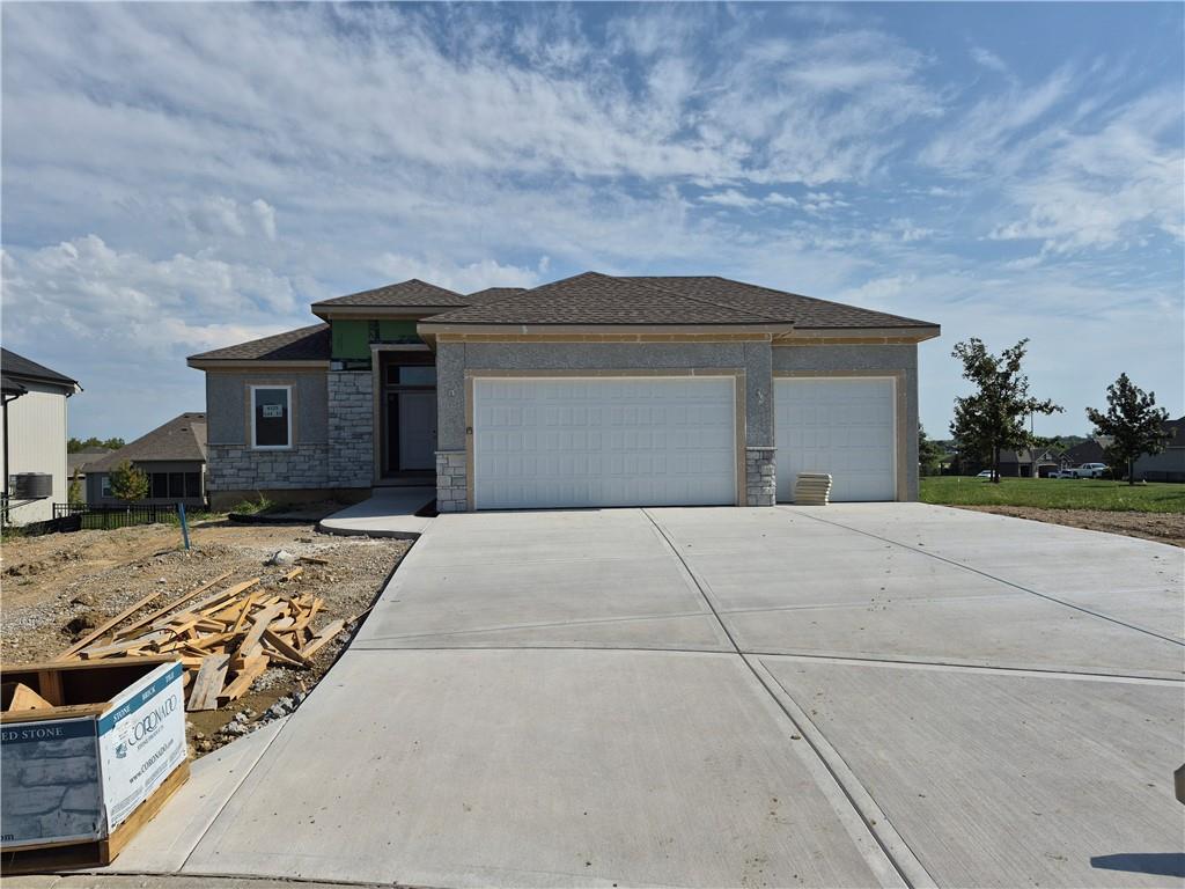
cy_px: 444
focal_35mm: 23
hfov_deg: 73.9
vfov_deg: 58.9
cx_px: 592
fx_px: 787
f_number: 1.8
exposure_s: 1/7696
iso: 50
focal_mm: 5.4
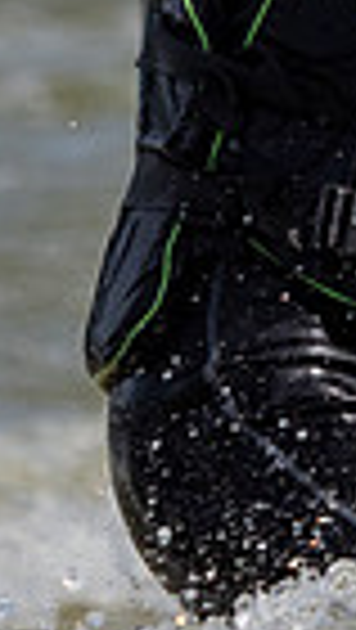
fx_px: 29716
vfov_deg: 1.2
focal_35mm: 1775
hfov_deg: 0.7
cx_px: 817
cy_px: 105
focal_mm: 150
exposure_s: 1/2500
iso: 200
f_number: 3.5
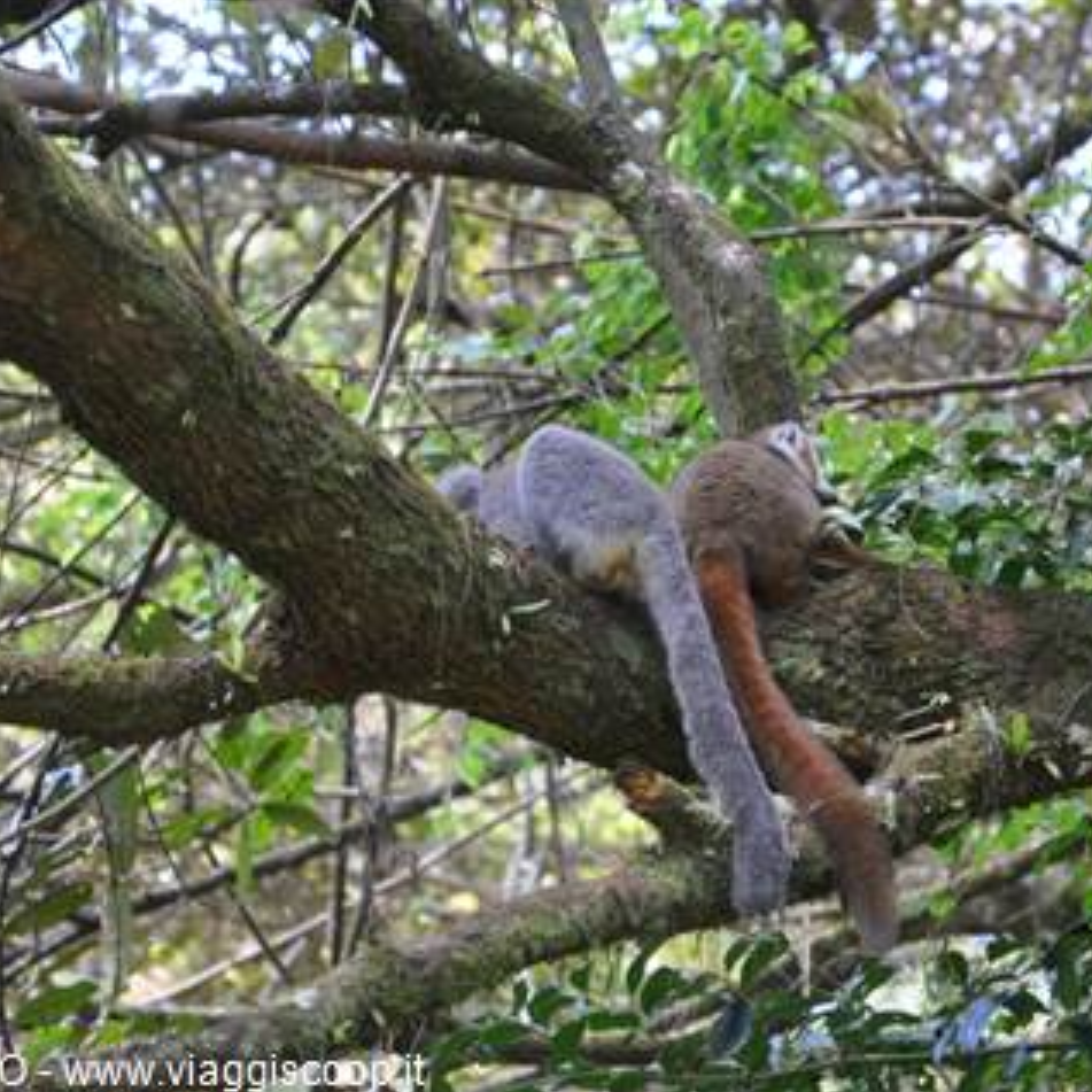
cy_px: 546
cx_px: 644
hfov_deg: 8.6
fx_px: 7232
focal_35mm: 203
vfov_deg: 8.6
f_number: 5.6
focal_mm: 105
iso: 800
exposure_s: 1/50
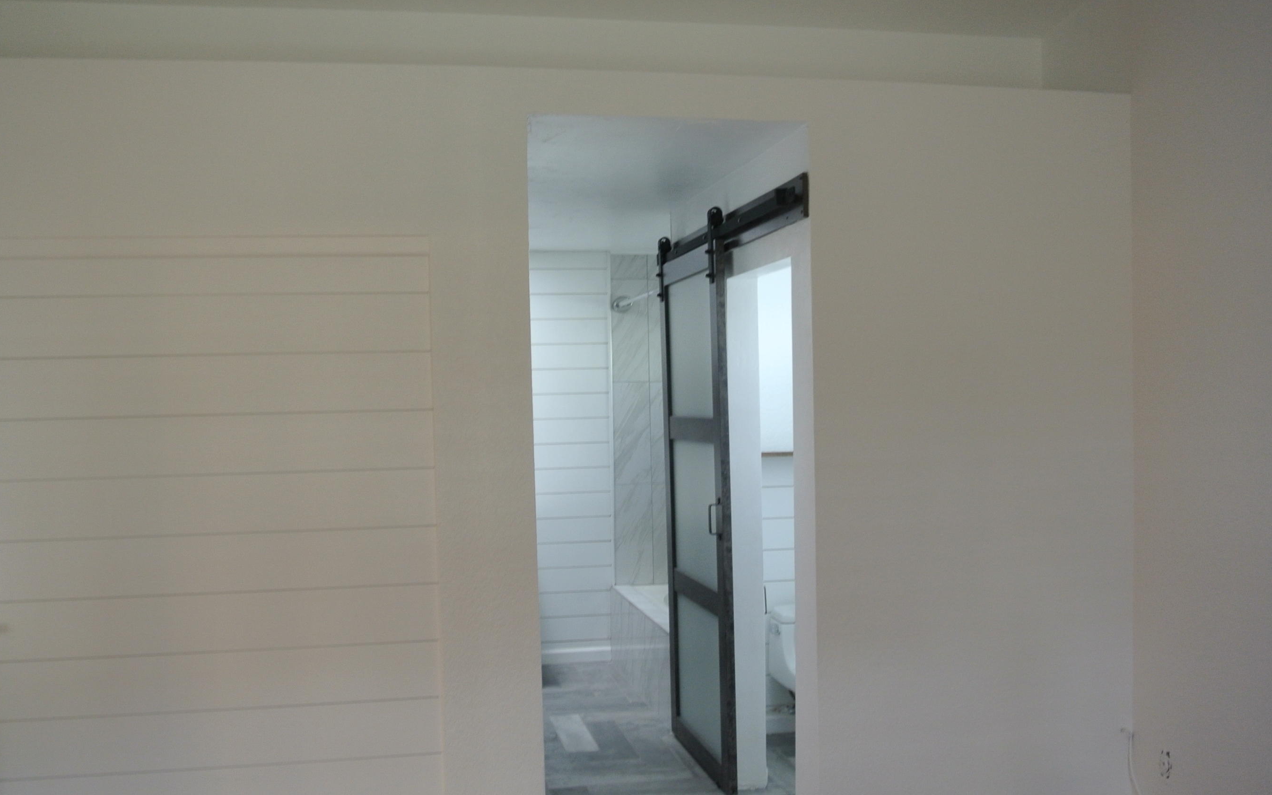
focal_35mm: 33
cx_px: 605
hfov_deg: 58.1
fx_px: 1144
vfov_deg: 38.3
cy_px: 441
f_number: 3.5
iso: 400
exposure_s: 1/40
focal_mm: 11
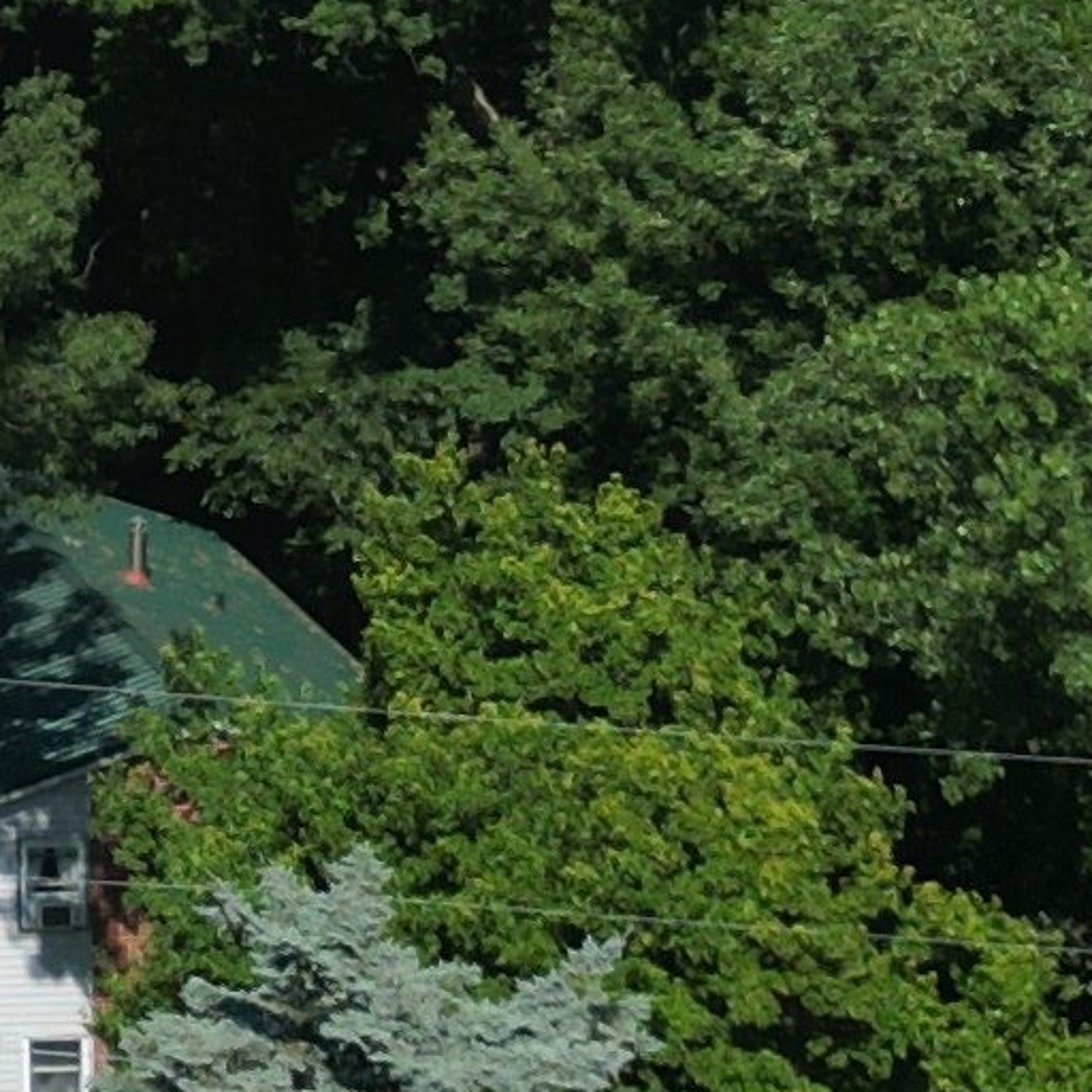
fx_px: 5960
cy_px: -1529
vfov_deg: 9.3
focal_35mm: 167
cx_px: -1519
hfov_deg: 9.4
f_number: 1.7
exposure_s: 1/5000
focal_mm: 6.72
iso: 120
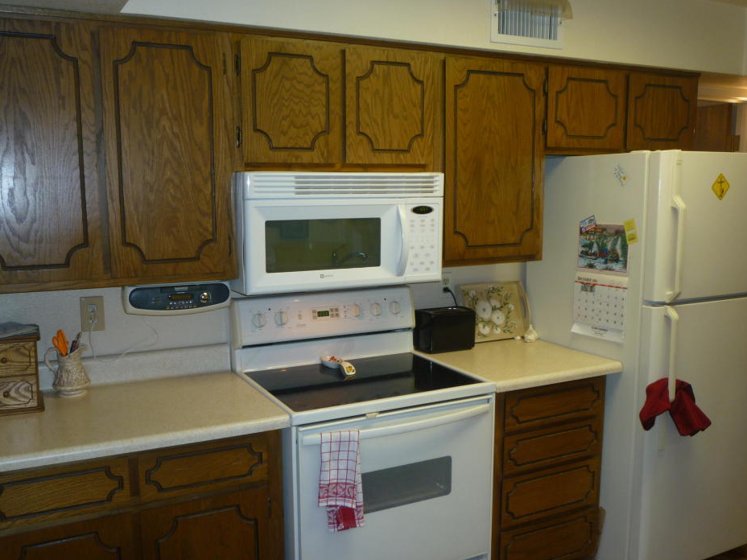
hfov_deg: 56.8
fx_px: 691
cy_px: 303
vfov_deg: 44.1
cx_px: 356
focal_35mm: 32
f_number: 3.3
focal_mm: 5.2
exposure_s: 1/30
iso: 100
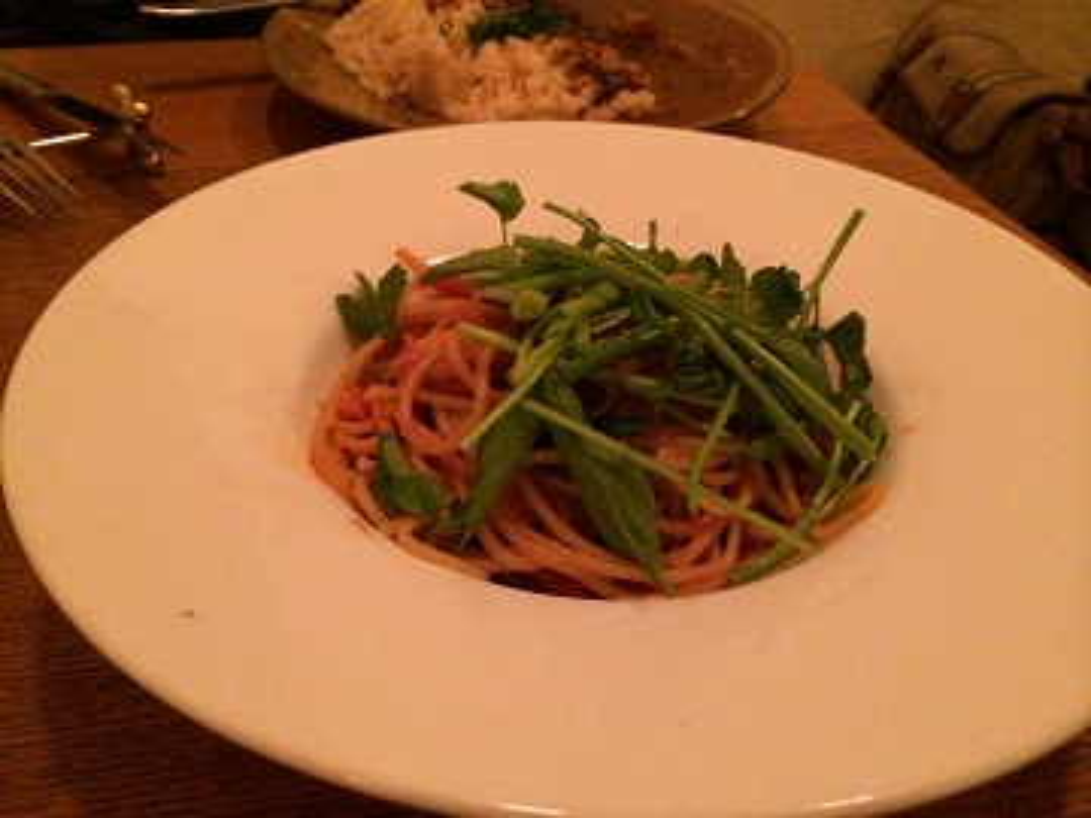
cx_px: 546
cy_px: 409
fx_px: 946
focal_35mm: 30
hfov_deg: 60.0
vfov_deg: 46.8
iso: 1000
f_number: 2.2
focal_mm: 4.12
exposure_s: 1/15
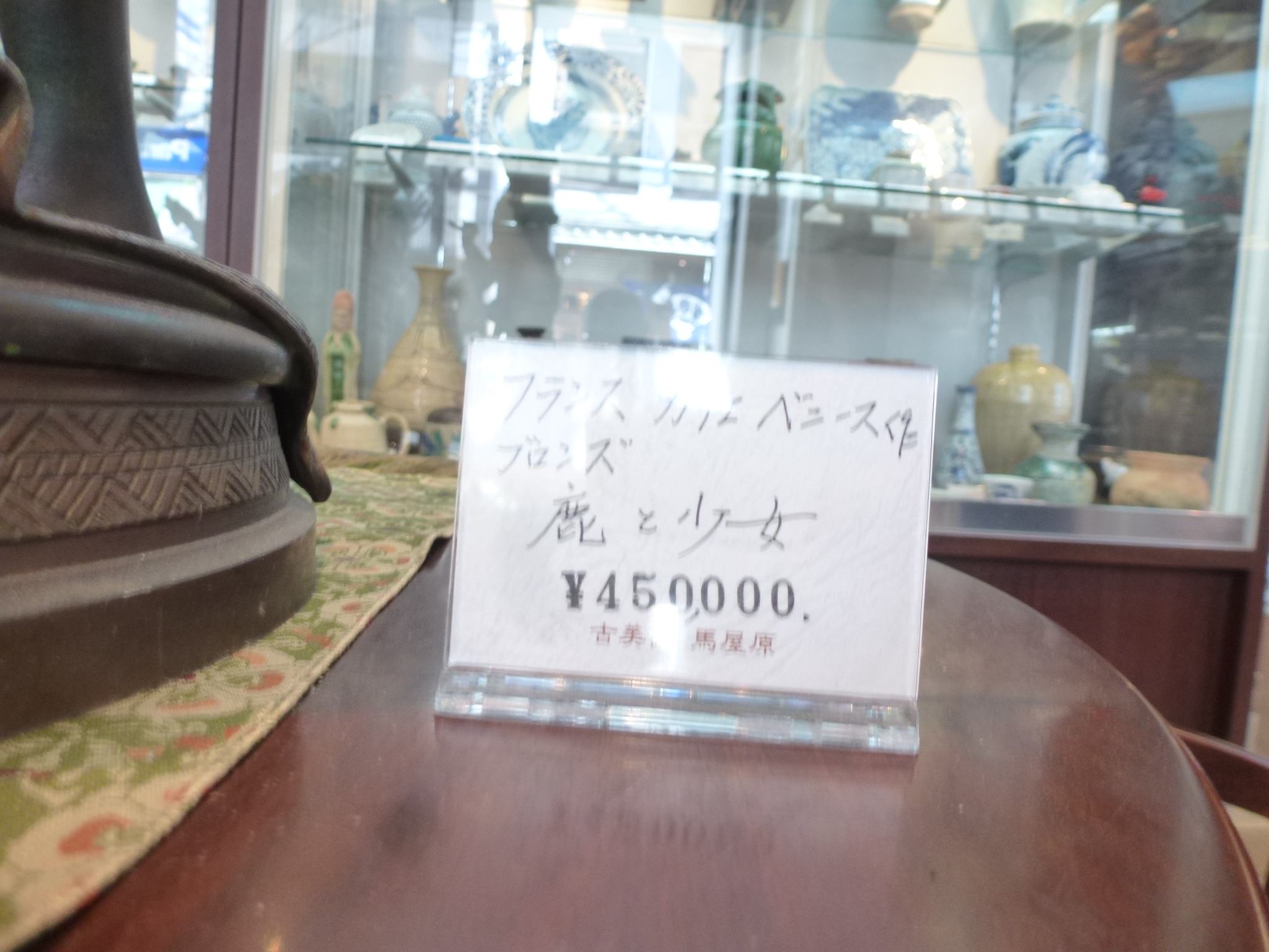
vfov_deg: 56.8
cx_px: 634
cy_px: 476
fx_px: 880
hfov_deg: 71.6
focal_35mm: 24
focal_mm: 4.3
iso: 160
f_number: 3.3
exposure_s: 1/8
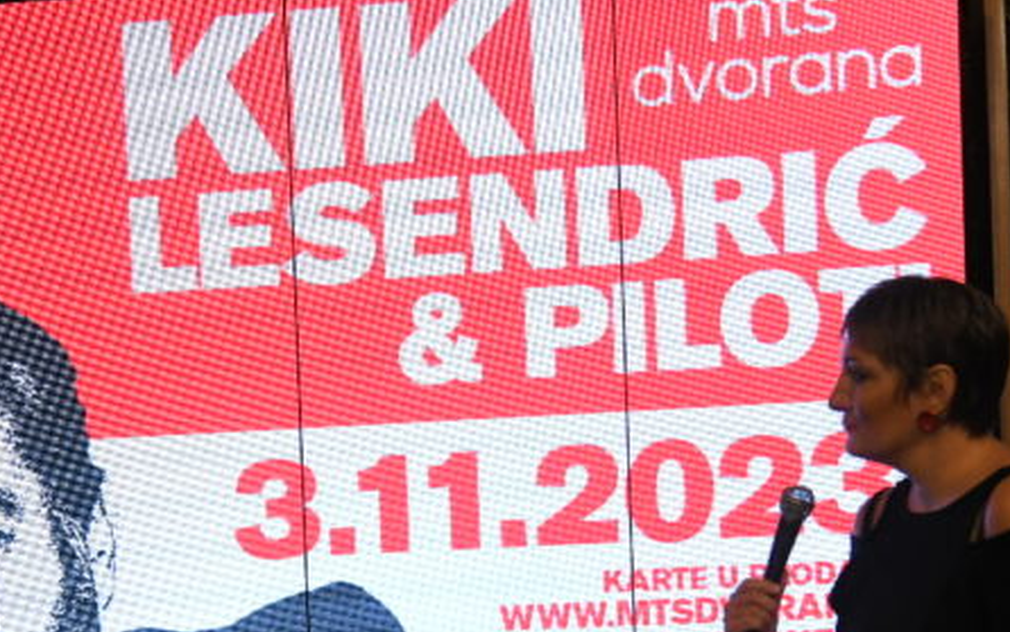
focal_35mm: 89
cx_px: 349
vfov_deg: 14.4
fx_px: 2450
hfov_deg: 23.2
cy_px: 699
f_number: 5
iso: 1600
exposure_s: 1/200
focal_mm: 38
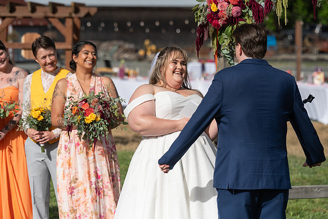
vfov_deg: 8.5
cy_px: 102
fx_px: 1466
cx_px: 176
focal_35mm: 161
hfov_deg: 12.8
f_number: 4.5
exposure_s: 1/8000
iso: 400
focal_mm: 150
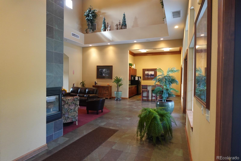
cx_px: 120
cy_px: 80
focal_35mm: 20
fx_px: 134
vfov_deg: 62.0
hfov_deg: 83.9
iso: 500
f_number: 2
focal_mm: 7.6
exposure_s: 1/80
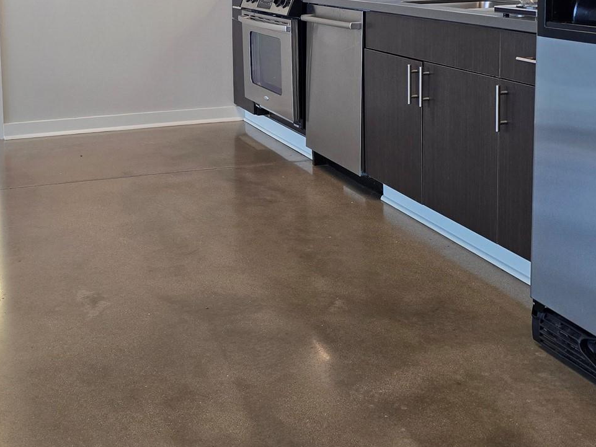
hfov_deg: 38.2
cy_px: 56
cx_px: 172
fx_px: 844
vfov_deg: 28.7
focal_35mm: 49
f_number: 1.7
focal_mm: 6.3
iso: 160
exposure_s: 1/120
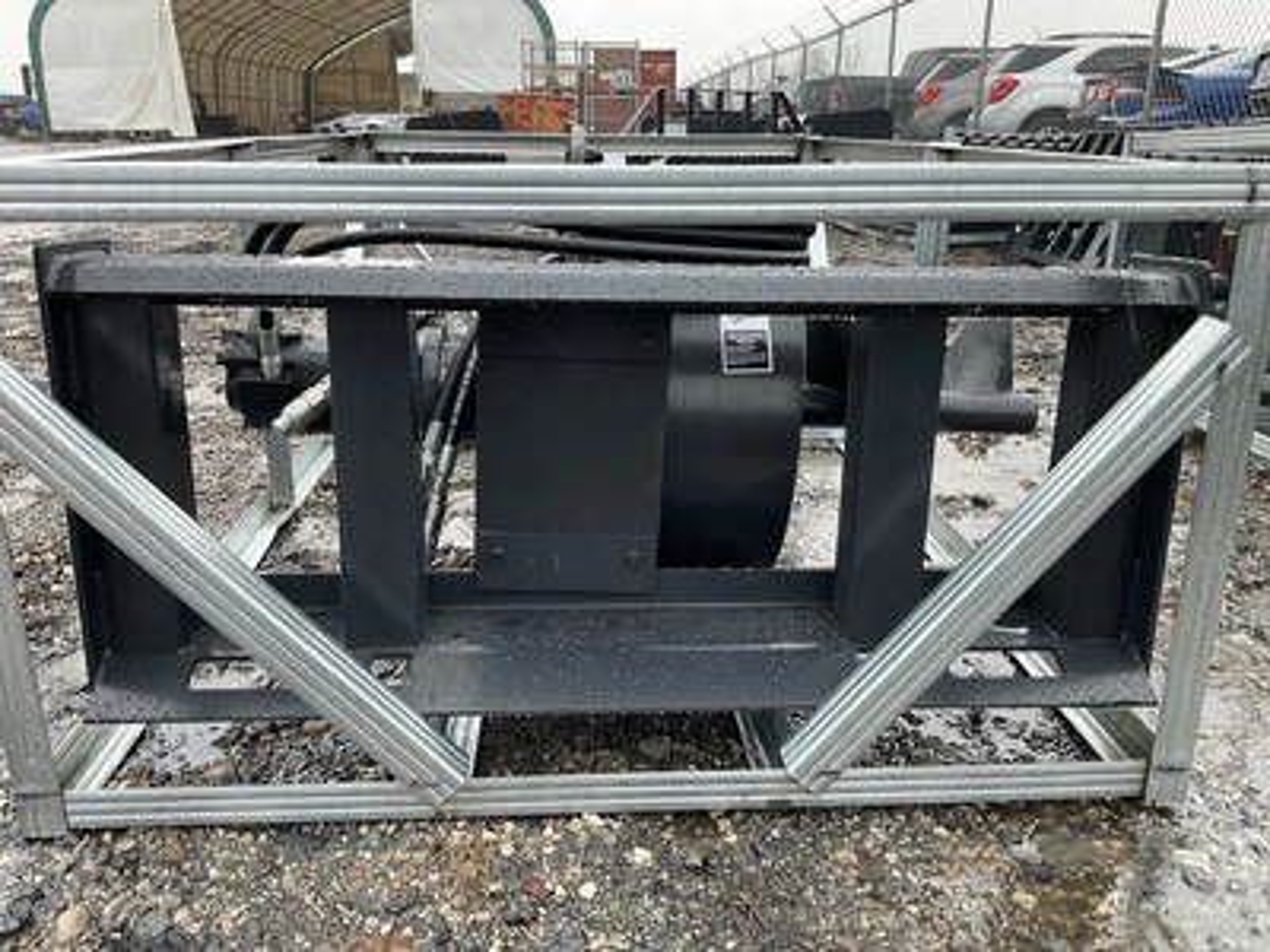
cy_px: 476
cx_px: 635
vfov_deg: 48.2
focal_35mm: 29
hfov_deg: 61.7
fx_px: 1064
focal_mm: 3
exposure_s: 1/60
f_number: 1.8
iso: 80
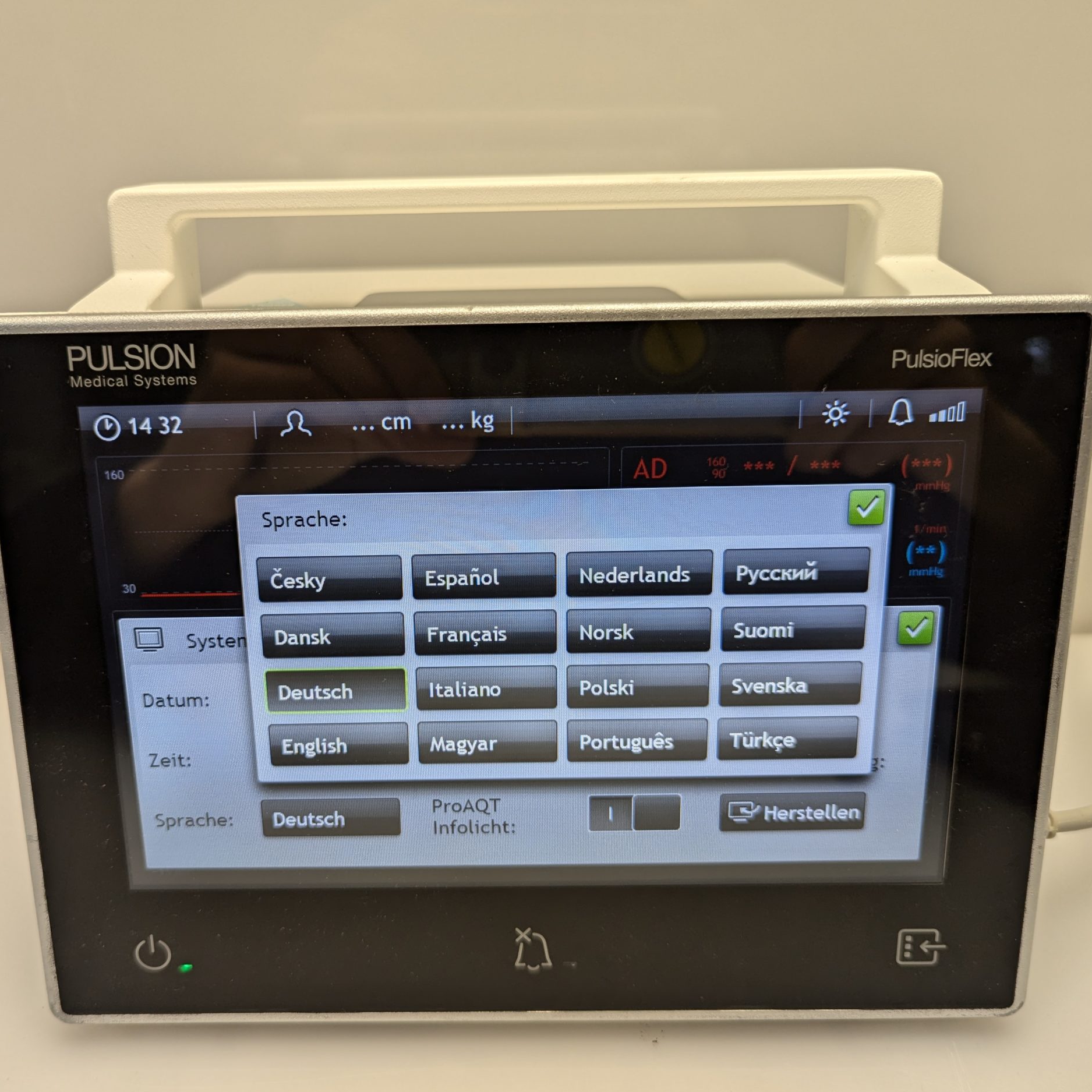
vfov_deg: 55.6
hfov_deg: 55.6
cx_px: 503
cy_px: 552
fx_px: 1035
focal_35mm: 29
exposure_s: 1/100
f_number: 1.85
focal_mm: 6.81
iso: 63
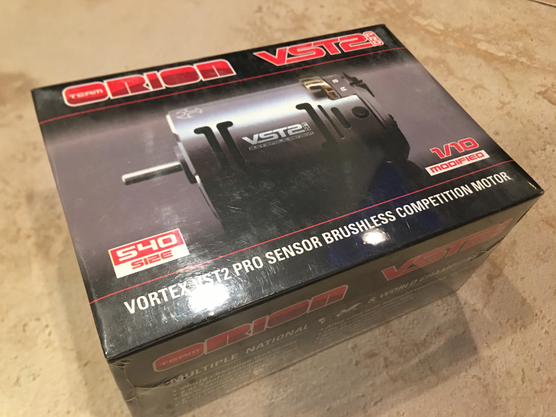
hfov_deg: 61.7
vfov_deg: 48.2
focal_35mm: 29
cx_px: 278
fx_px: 466
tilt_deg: -52.4
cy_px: 208
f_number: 2.2
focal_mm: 4.15
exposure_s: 1/15
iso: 100
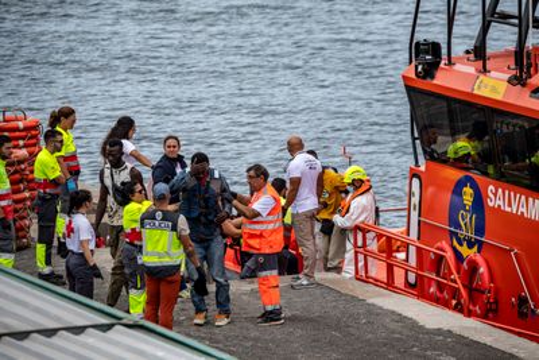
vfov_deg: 4.3
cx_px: 270
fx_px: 4793
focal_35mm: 320
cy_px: 180
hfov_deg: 6.4
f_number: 6.3
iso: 100
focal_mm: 320
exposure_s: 1/400
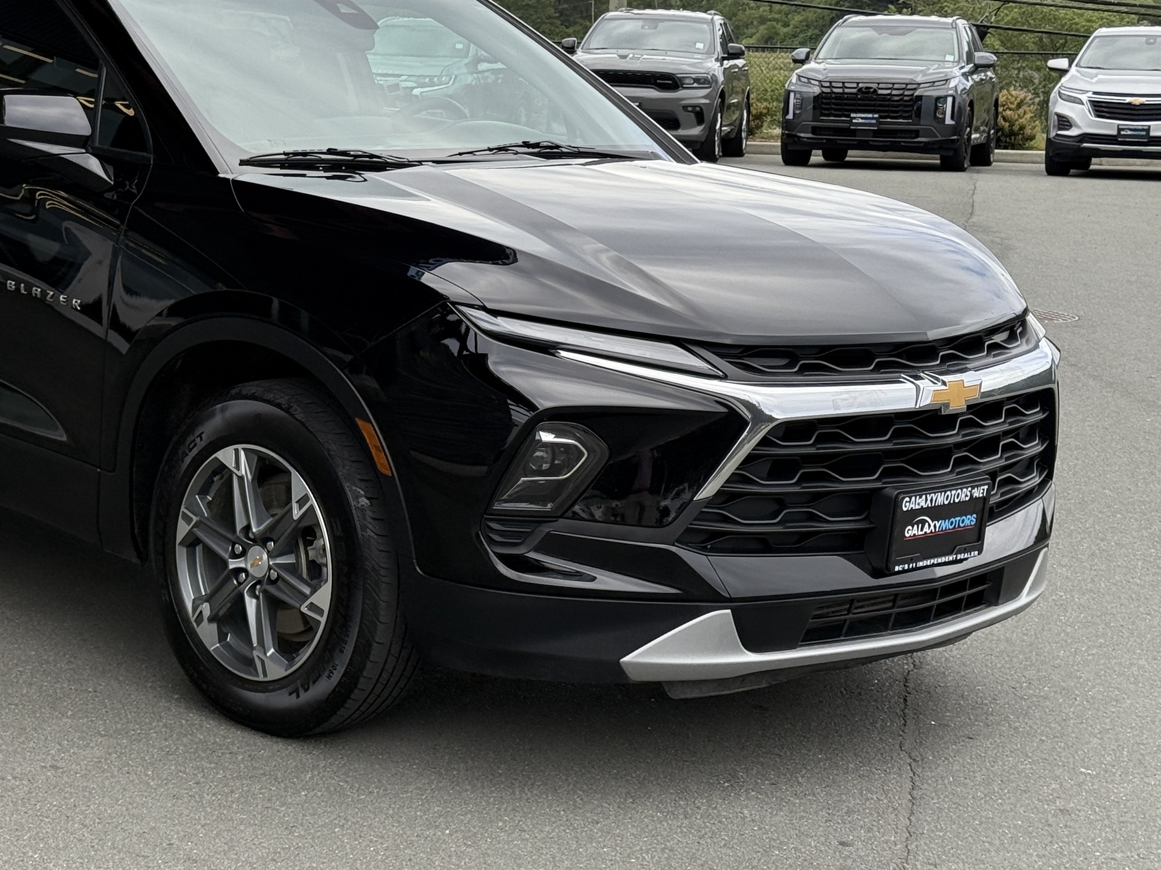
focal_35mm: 76
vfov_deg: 19.4
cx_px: 292
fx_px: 2549
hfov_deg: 25.4
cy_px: 342
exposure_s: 1/1133
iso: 80
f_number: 1.78
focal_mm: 6.76
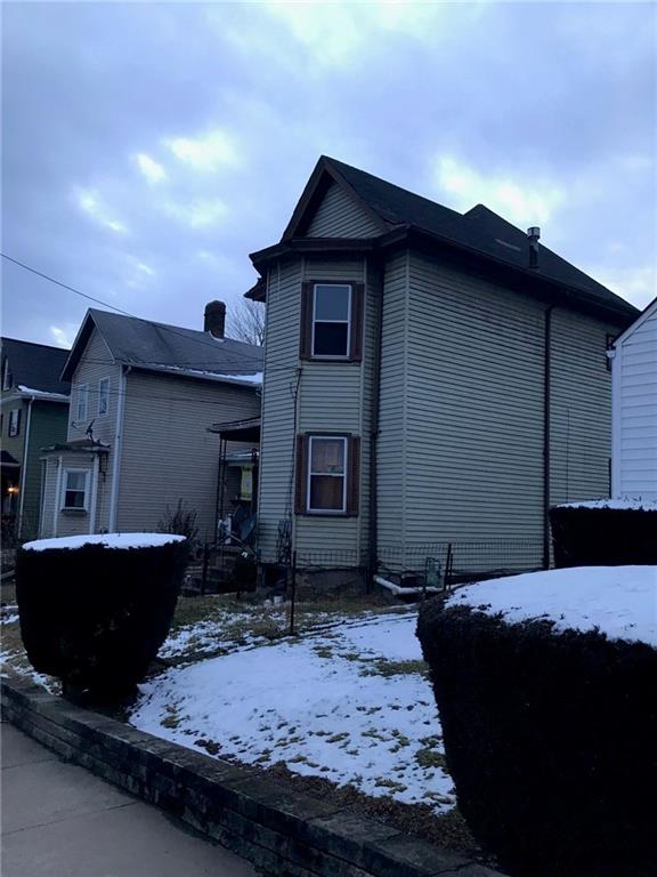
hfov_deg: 49.7
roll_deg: -4.1
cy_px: 438
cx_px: 328
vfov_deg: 63.4
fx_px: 709
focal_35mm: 28
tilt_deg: +8.3
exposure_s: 1/20
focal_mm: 3.99
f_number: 1.8
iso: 32
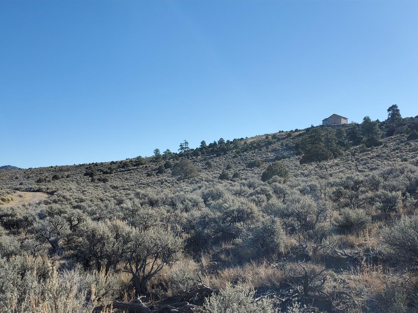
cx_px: 220
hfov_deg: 58.3
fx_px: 374
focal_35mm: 31
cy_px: 186
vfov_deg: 45.2
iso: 50
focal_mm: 4.3
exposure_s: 1/1120
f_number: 2.4
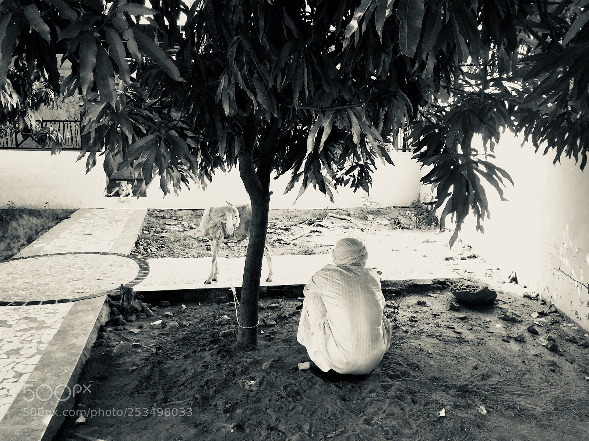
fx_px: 493
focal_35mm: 29
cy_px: 220
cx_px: 294
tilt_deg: -8.9
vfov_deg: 48.2
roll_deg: -1.9
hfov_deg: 61.7
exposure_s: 1/416
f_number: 2.2
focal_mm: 4.15
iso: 32
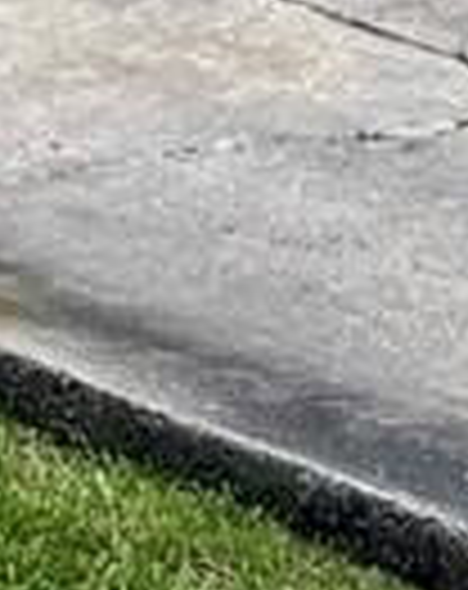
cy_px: -1022
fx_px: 3462
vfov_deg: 8.5
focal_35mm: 199
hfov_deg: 6.9
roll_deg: +0.7
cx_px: -990
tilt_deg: -2.5
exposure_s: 1/3215
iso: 50
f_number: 1.6
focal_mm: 5.1
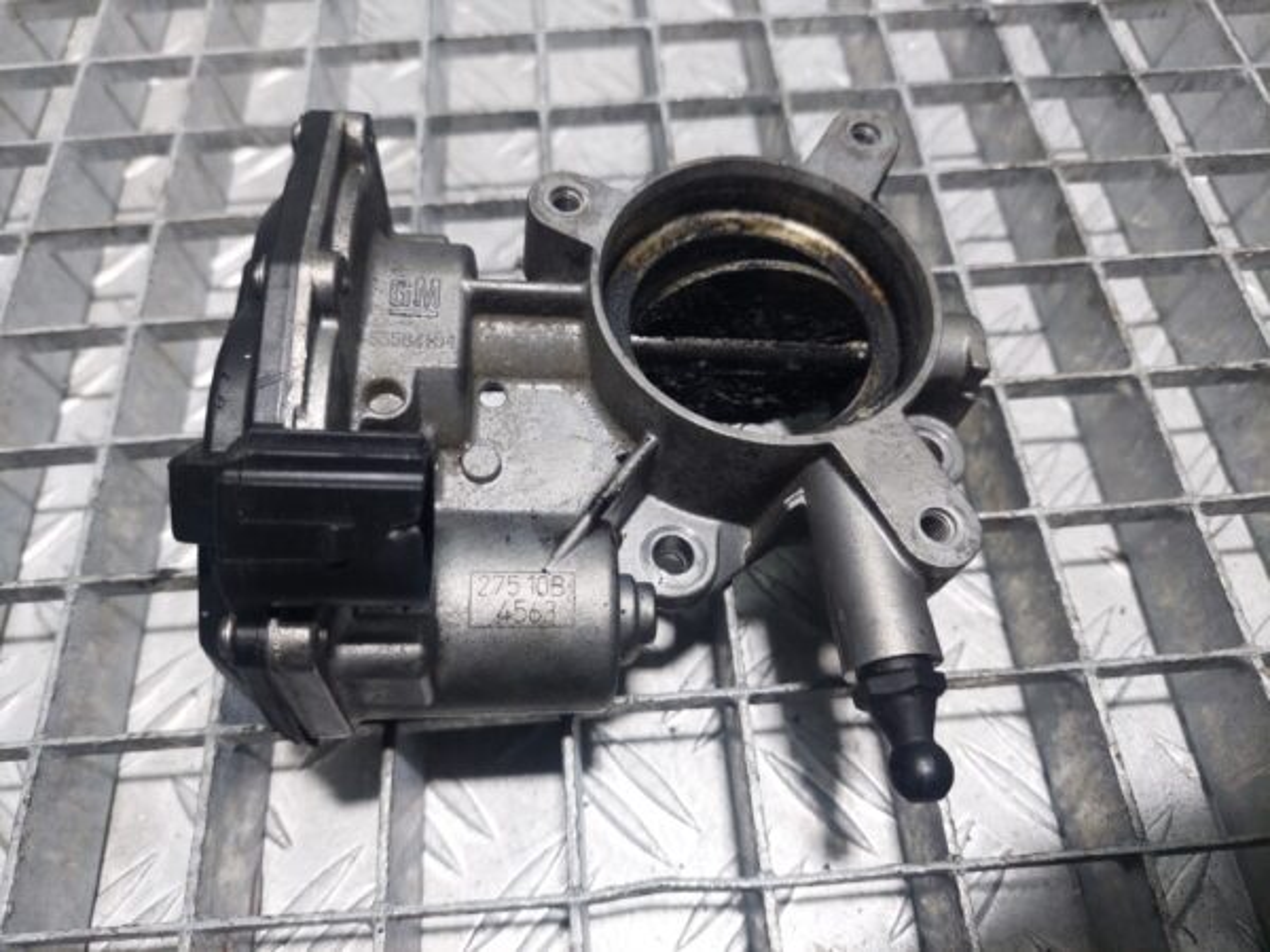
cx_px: 635
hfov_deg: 69.4
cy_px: 476
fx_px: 917
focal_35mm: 25
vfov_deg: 54.9
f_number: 1.8
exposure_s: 1/100
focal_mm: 5.23
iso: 80
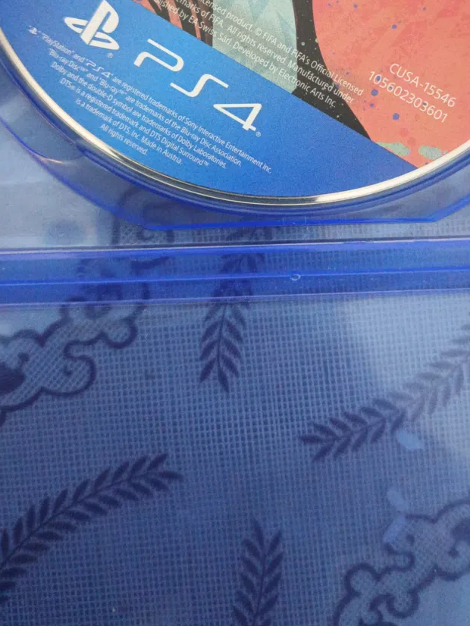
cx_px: 296
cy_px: 118
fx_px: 688
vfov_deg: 46.2
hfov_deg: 37.5
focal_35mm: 38
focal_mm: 5.89
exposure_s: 1/25
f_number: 1.8
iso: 6613
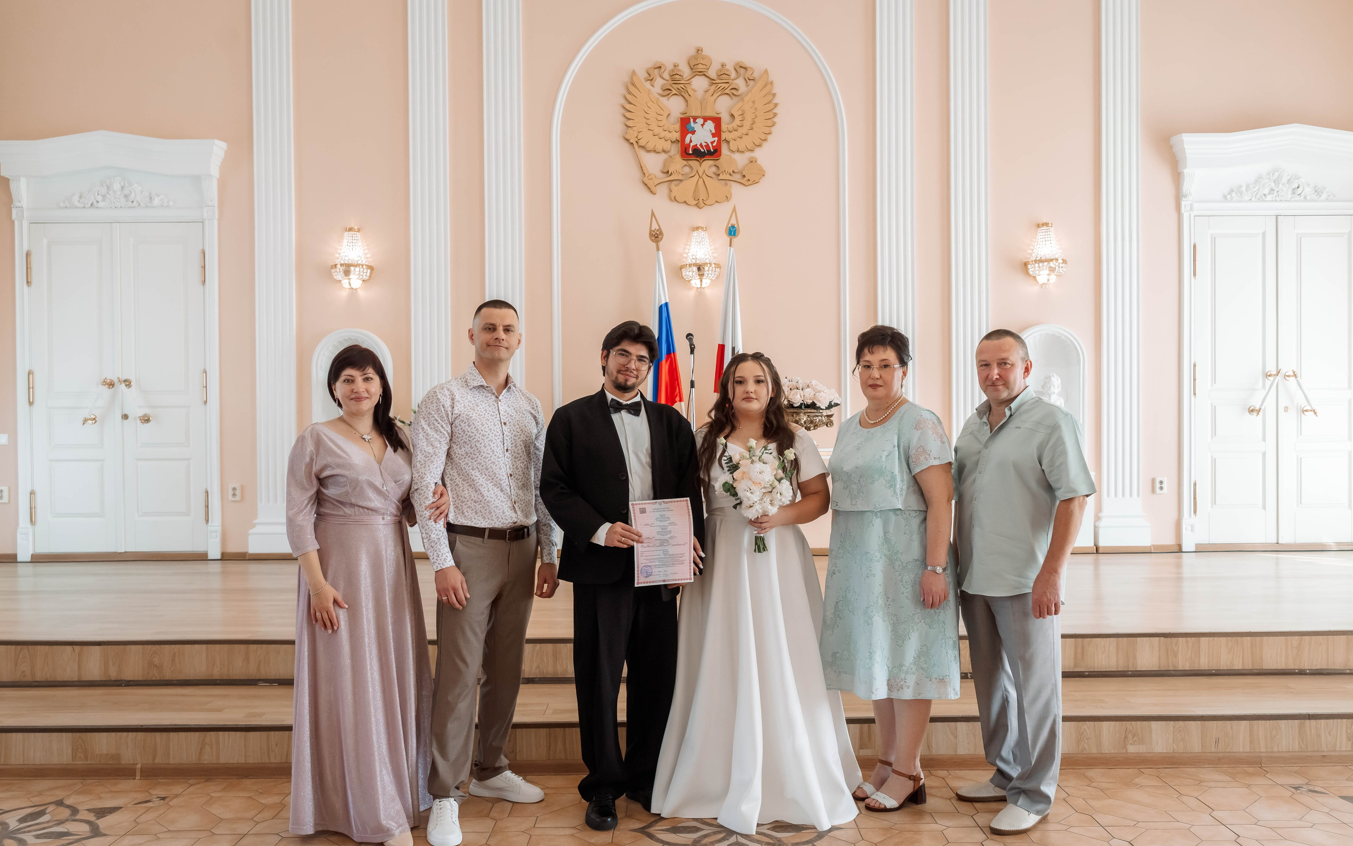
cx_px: 684
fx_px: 1069
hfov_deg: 64.6
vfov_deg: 43.1
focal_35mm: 29
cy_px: 447
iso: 1600
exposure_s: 1/320
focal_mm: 28
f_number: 5
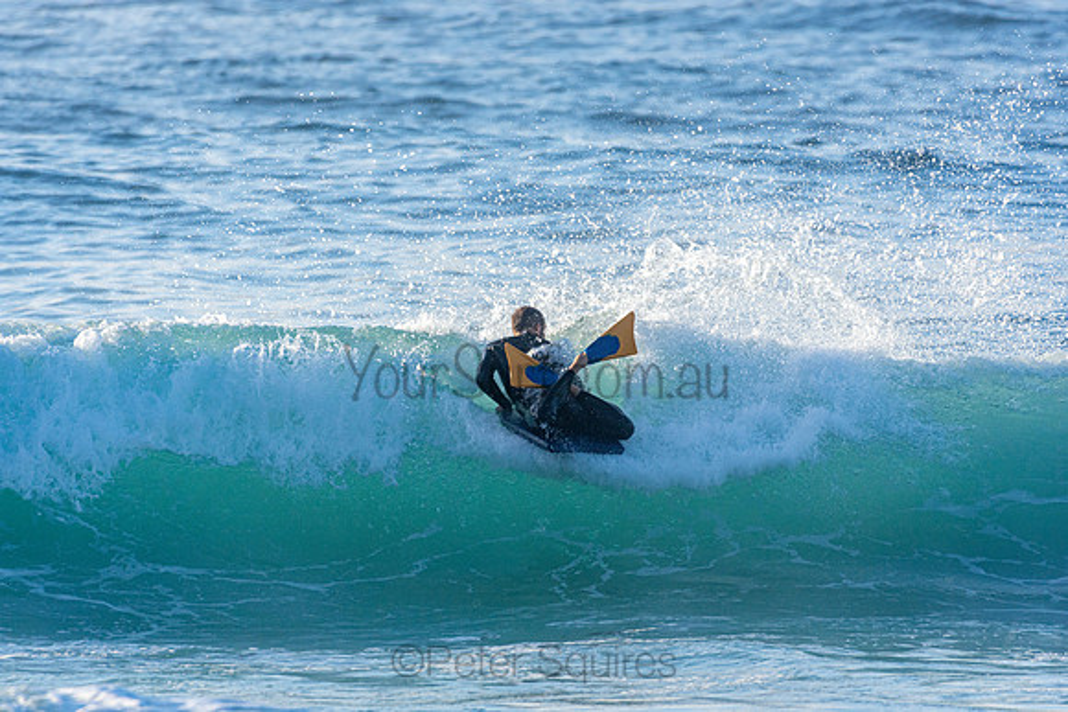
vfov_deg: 1.8
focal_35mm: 750
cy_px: 356
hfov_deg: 2.7
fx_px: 22254
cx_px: 534
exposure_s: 1/1250
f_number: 5.6
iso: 280
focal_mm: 500
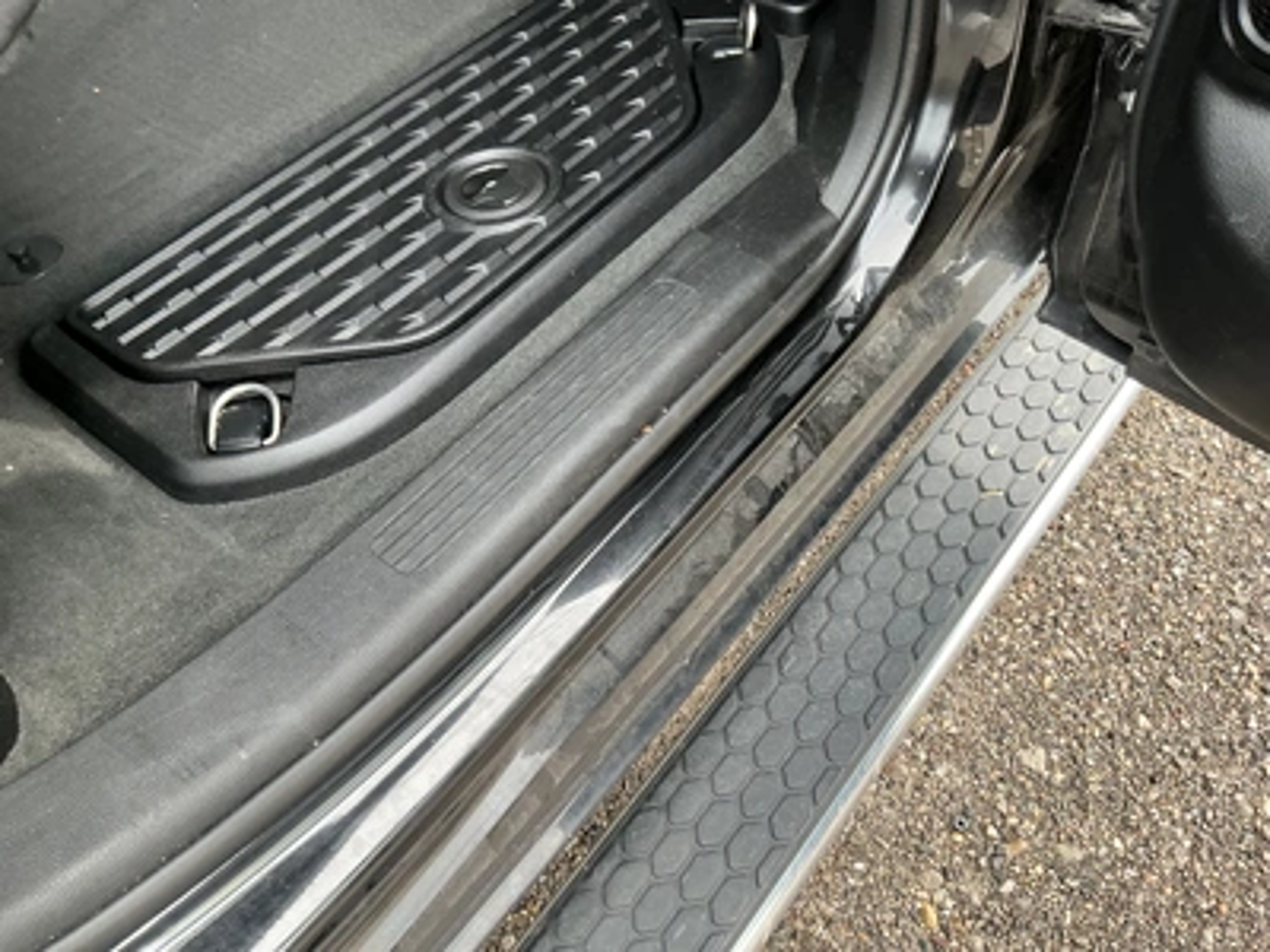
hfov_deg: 63.4
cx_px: 635
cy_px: 476
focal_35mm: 28
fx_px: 1027
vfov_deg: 49.7
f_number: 1.8
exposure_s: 1/122
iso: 50
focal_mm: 3
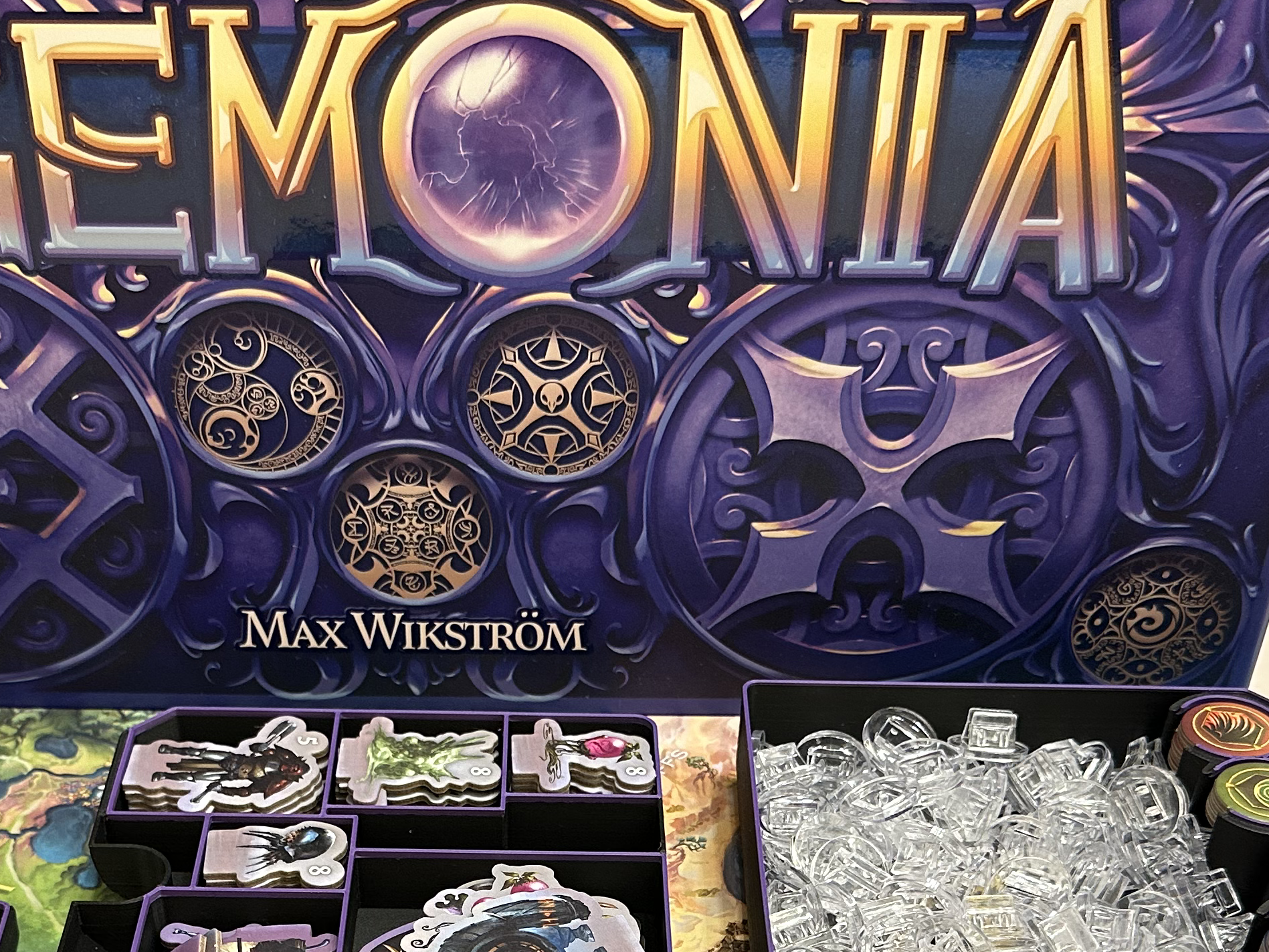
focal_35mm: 51
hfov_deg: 37.4
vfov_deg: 27.2
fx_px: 1870
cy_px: 925
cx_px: 525
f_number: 1.78
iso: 250
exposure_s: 1/50
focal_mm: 6.86
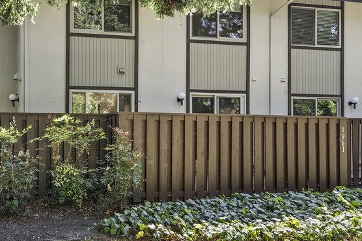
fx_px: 362
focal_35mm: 36
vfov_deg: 36.3
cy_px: 70
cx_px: 72
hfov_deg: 50.0
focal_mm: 20
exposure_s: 1/30
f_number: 8
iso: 640
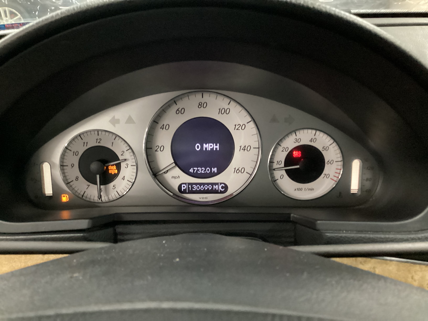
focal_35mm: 31
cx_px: 214
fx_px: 383
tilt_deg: -26.7
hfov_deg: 58.4
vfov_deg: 45.4
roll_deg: -1.4
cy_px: 160
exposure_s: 1/20
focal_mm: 3.3
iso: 800
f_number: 2.4
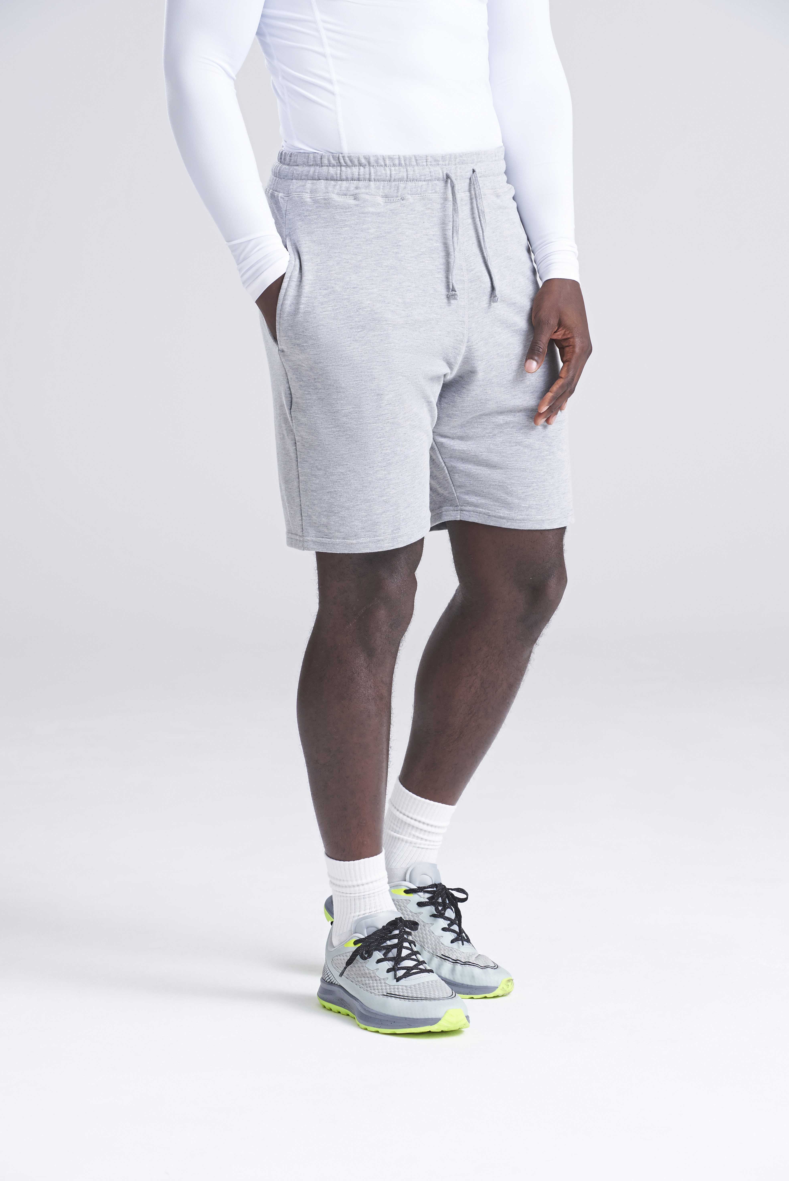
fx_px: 4270
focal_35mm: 130
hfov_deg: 10.6
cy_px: 590
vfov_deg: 15.8
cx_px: 394
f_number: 10
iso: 400
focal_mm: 130
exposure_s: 1/160
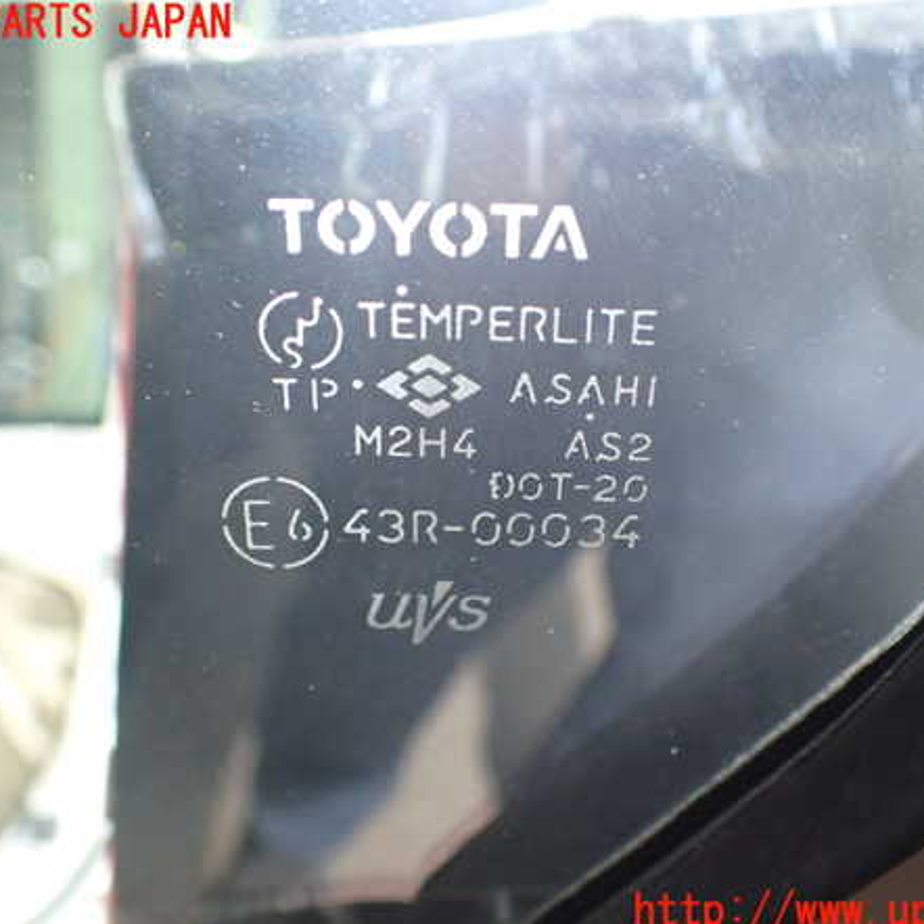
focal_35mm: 36
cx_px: 479
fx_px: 1087
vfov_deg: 46.0
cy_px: 468
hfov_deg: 46.0
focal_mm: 5.4
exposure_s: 1/125
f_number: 2.3
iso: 500
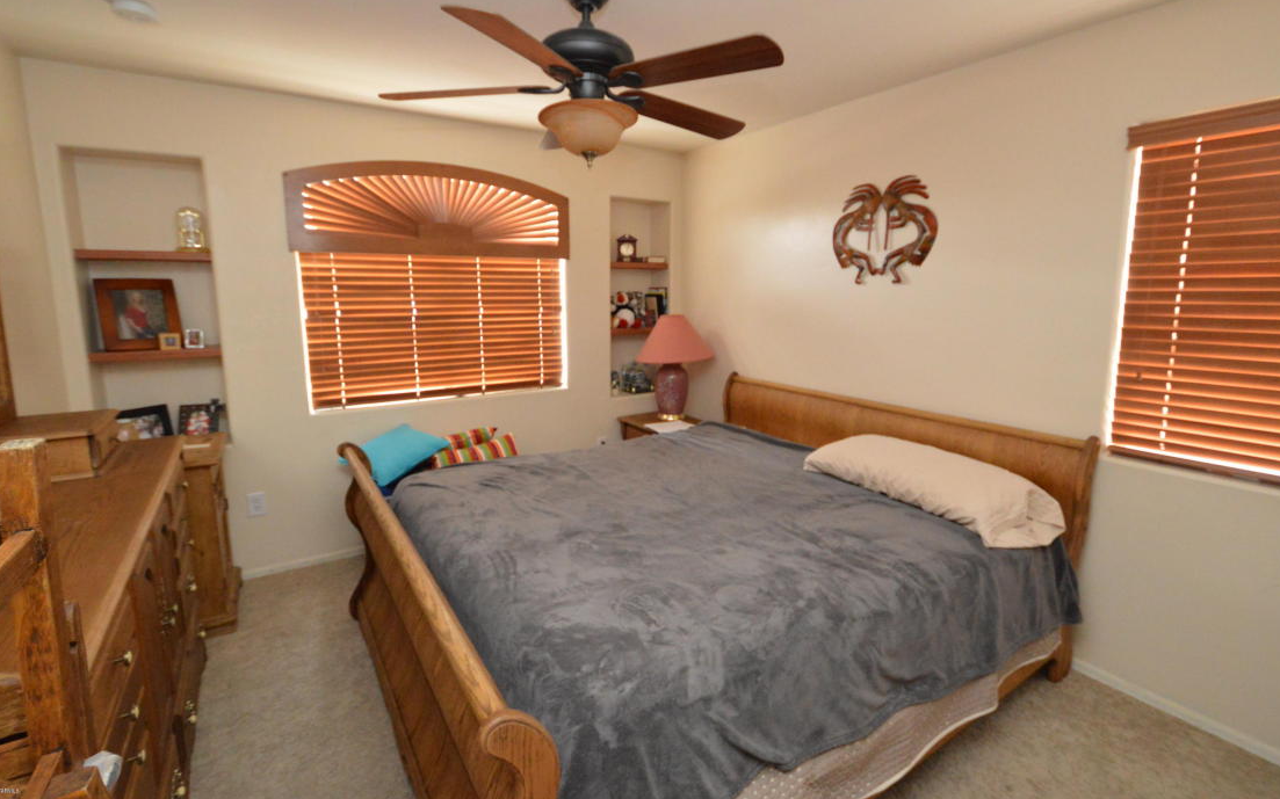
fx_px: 558
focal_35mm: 16
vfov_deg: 71.2
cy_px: 373
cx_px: 647
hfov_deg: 97.8
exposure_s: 1/60
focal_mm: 10
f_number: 3.5
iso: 3200
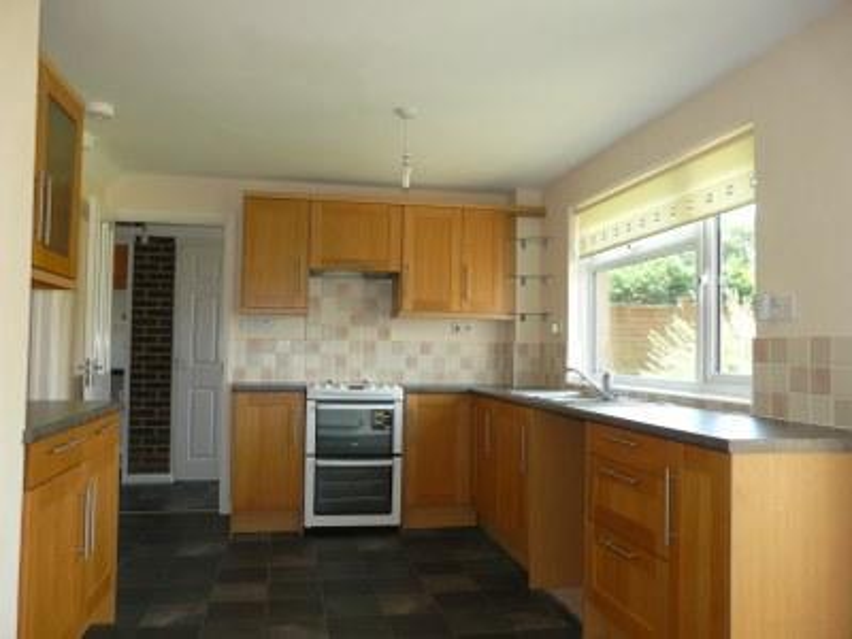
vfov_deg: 49.7
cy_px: 320
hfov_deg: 63.4
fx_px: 689
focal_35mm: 28
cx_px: 426
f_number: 2.8
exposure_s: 1/50
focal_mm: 4.6
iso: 100
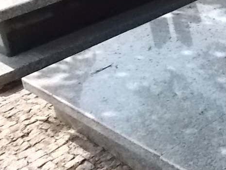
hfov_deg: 18.7
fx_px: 582
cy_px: -8
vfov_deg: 16.2
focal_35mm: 89
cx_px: 364
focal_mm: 4.6
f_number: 8
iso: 400
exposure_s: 1/320
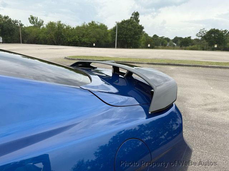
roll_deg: -1.7
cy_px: 86
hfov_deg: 71.6
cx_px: 114
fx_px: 159
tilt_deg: -14.6
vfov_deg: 56.8
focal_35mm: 24
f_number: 1.78
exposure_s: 1/1230
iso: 80
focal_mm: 6.76
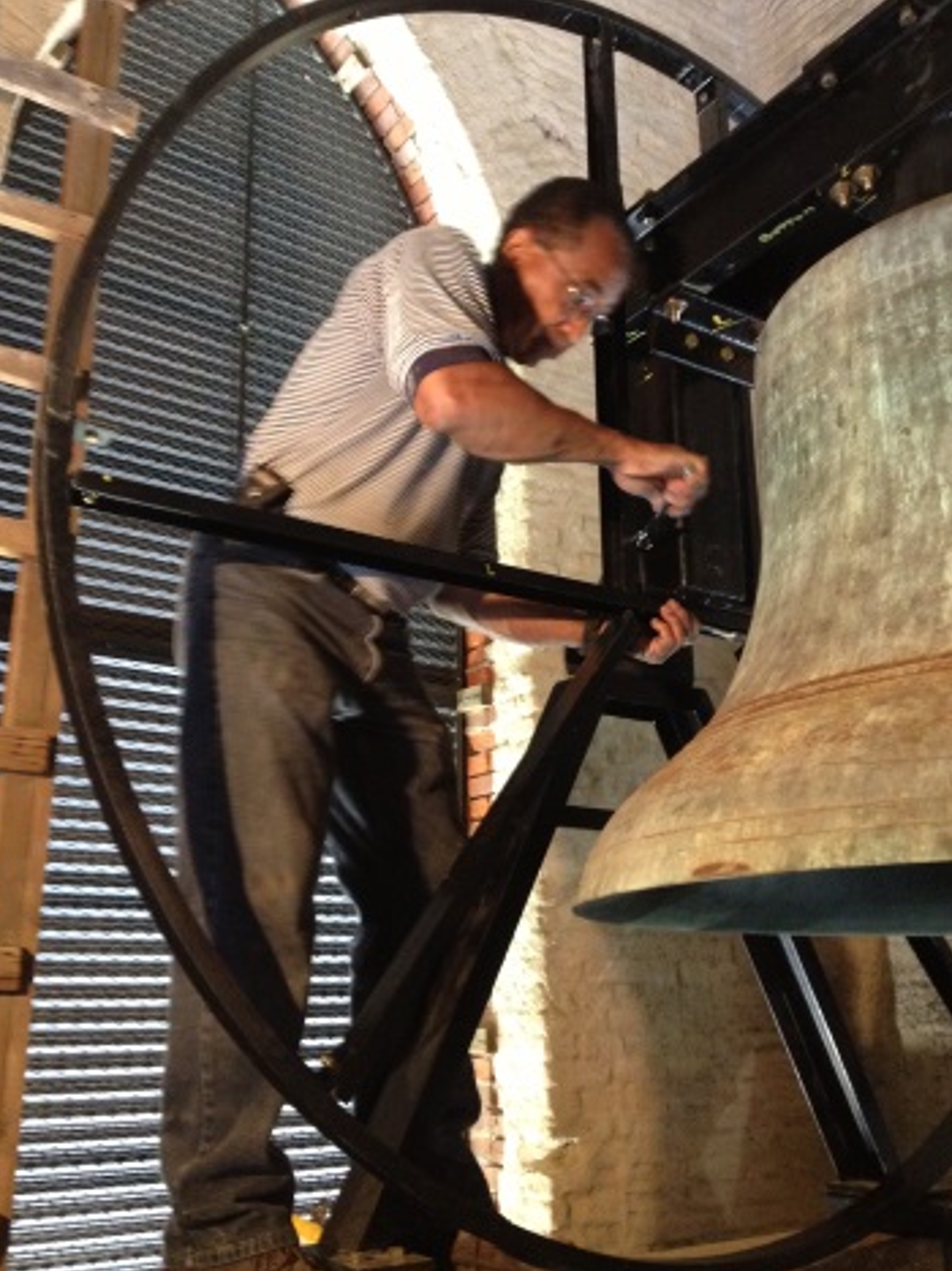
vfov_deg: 51.4
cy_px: 645
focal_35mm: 36
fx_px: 1321
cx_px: 468
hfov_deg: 39.6
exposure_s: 1/17
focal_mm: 4.28
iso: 400
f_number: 2.4
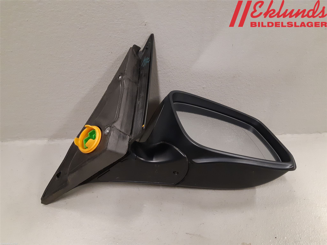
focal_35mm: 26
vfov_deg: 53.1
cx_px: 164
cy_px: 122
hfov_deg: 67.3
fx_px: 246
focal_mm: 3.93
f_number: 1.7
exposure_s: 1/50
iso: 320
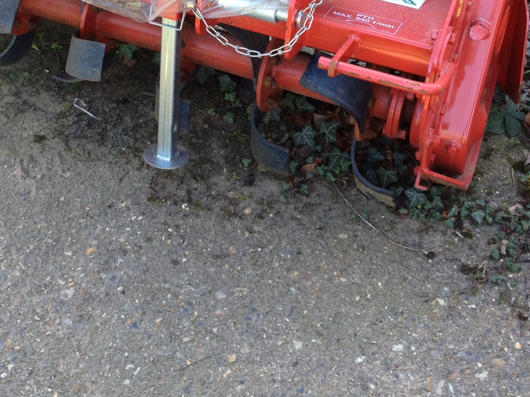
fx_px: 1025
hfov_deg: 28.9
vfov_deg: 21.5
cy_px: 49
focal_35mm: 67
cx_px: 211
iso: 80
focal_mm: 4.28
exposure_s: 1/120
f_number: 2.4
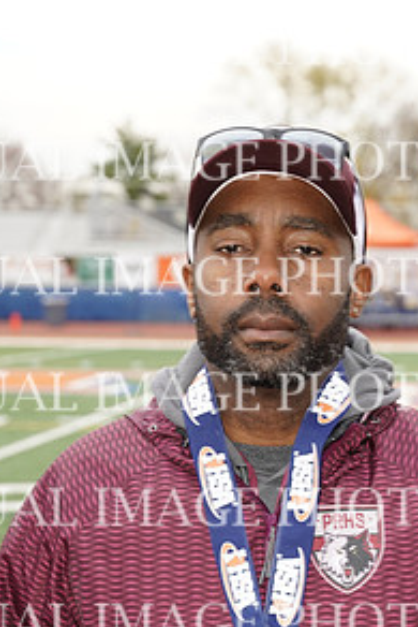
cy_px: 565
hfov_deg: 9.7
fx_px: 2453
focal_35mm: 141
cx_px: 263
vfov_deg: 14.4
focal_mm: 71
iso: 320
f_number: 6.3
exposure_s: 1/200
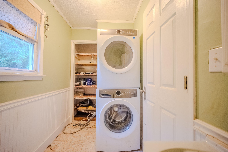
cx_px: 114
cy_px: 76
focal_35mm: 16
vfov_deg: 73.7
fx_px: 101
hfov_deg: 96.7
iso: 4000
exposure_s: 1/250
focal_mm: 16
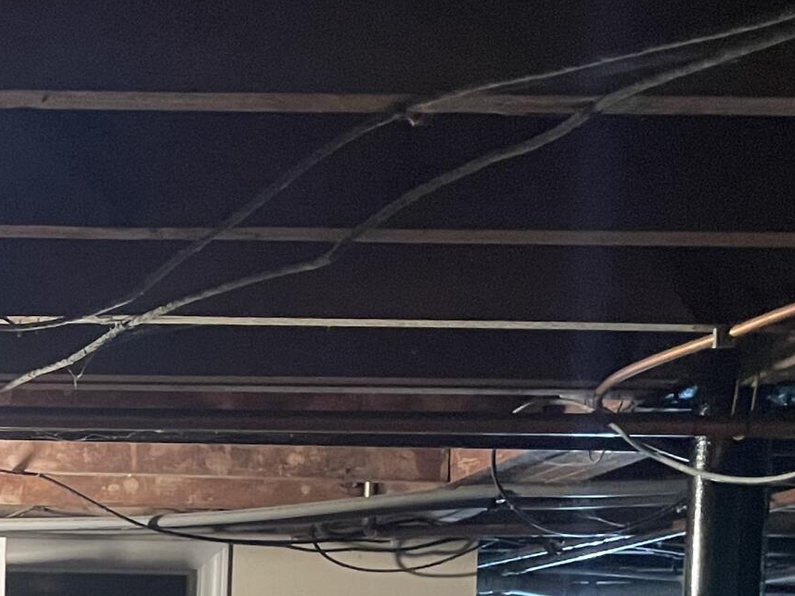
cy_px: 815
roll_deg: -0.2
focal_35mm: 91
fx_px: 2090
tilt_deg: -0.8
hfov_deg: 19.0
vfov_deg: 15.3
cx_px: -378
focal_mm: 4.2
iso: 400
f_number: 1.6
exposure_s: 1/40
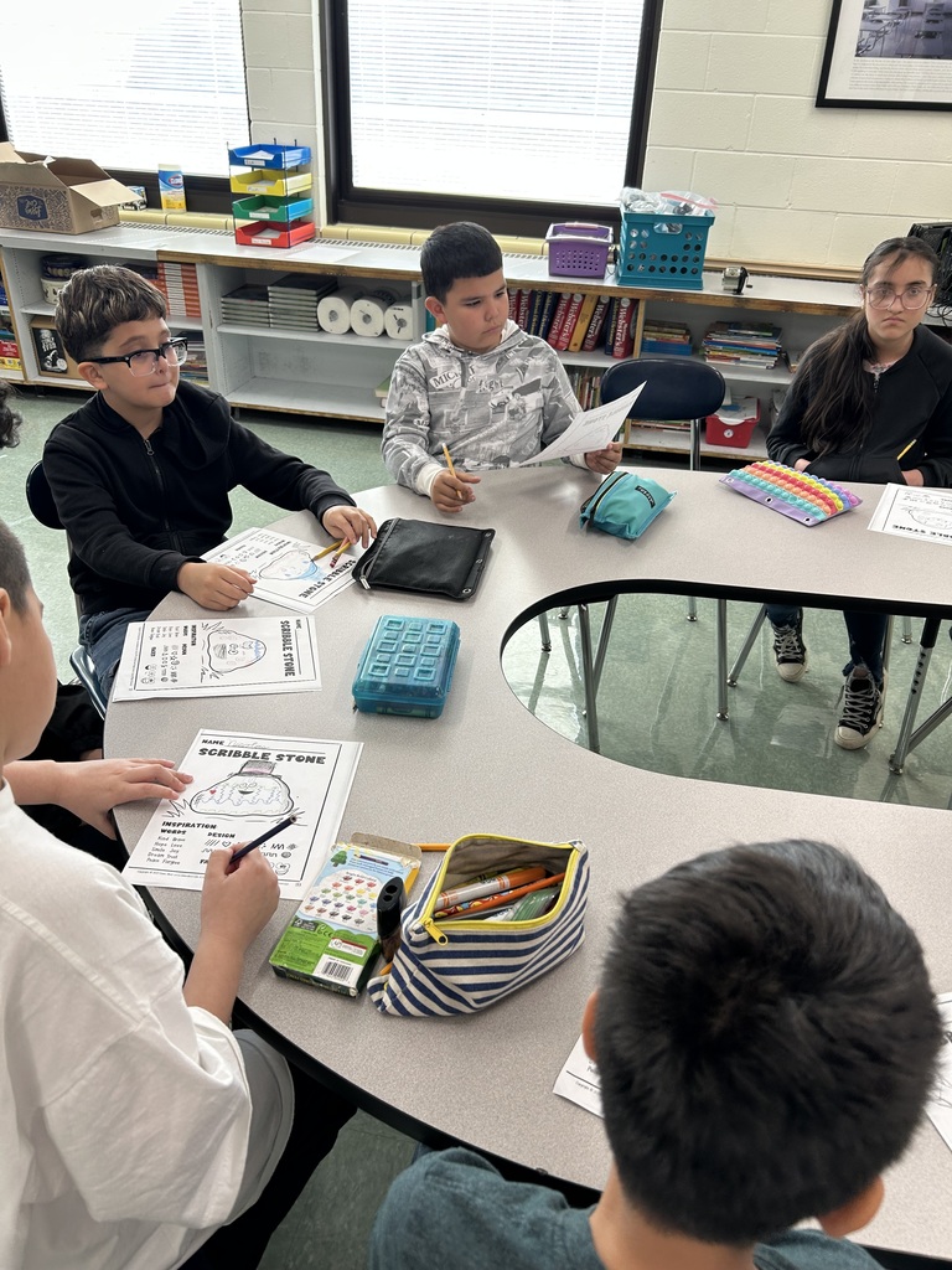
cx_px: 476
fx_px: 953
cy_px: 635
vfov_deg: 67.3
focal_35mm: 26
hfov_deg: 53.1
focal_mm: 5.7
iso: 40
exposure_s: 1/121
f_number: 1.5
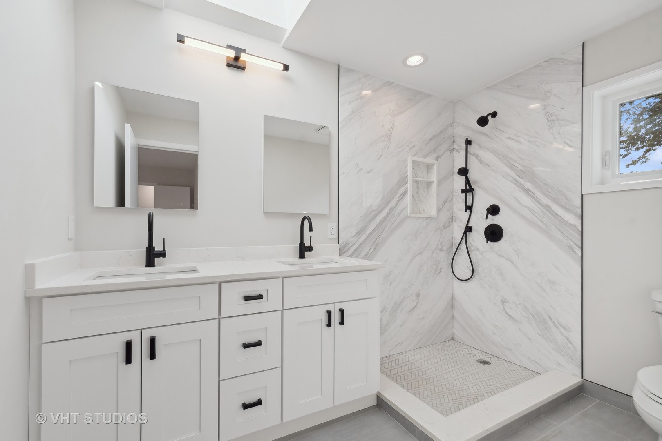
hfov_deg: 100.4
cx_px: 331
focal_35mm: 15
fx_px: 276
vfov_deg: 77.3
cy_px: 220
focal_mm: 10
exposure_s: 1/100
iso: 200
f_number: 9
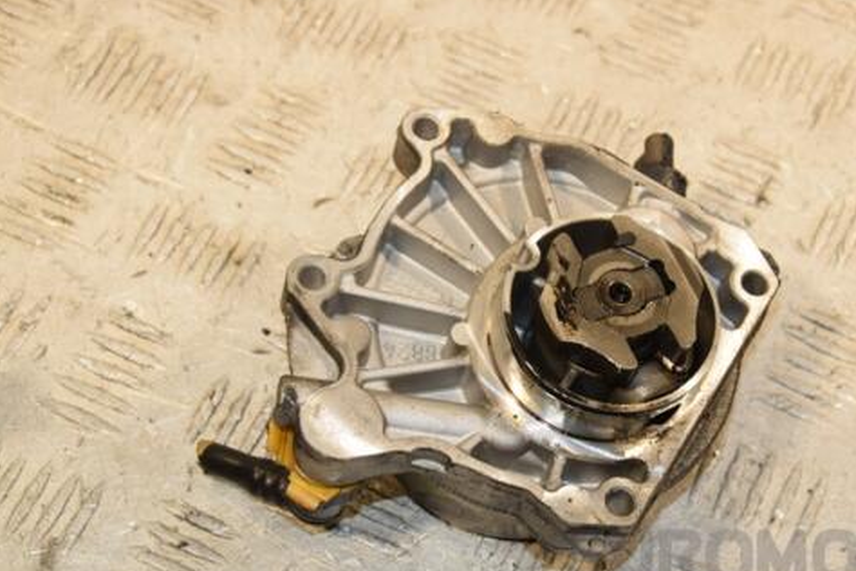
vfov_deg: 14.4
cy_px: 316
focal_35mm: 95
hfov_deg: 21.4
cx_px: 535
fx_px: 2259
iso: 800
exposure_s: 1/200
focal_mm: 50
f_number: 7.1
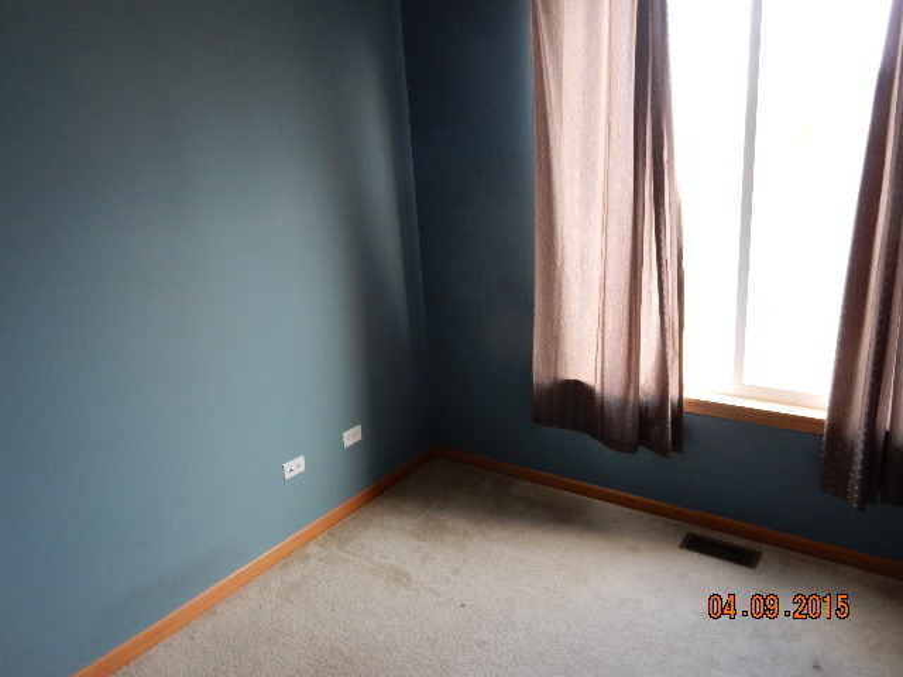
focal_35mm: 25
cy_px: 338
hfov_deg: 69.4
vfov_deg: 54.9
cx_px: 452
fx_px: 652
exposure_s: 1/30
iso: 280
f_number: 3.7
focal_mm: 4.5
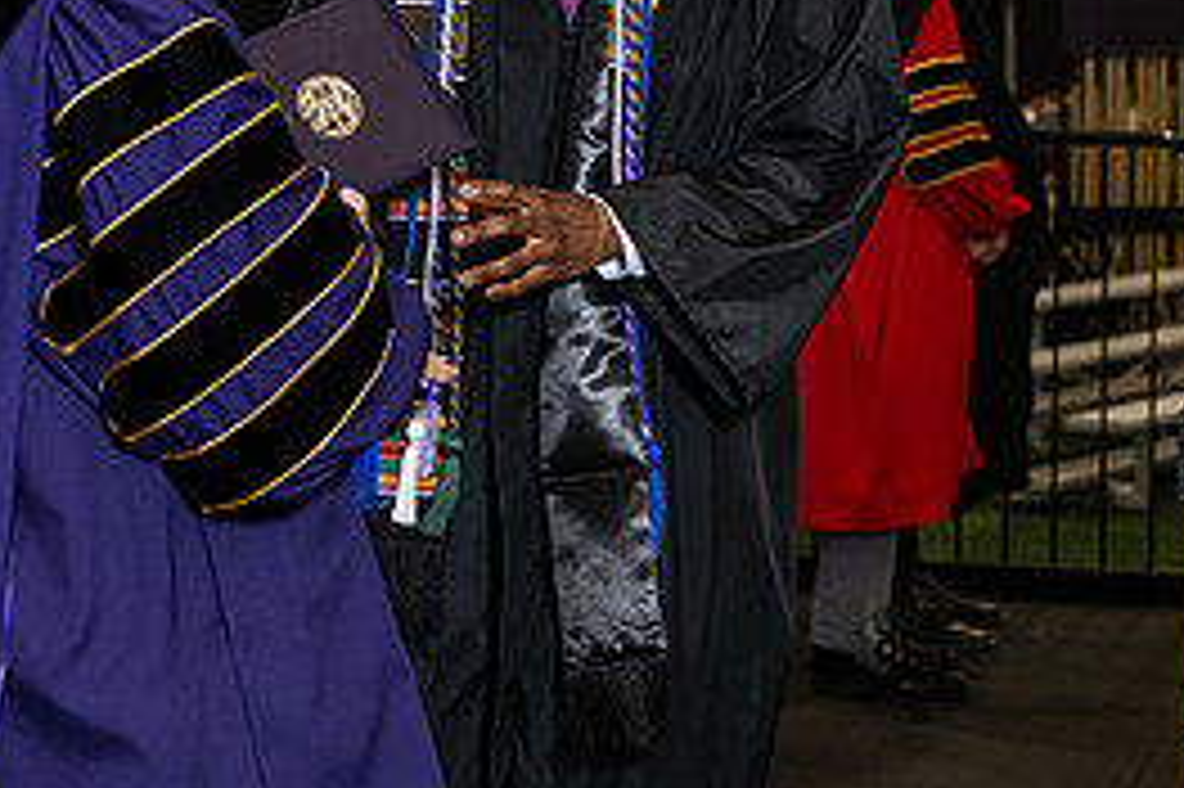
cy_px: 115
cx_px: 104
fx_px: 4207
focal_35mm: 128
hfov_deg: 15.8
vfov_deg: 10.7
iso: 1250
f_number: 4.5
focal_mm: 58
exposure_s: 1/200
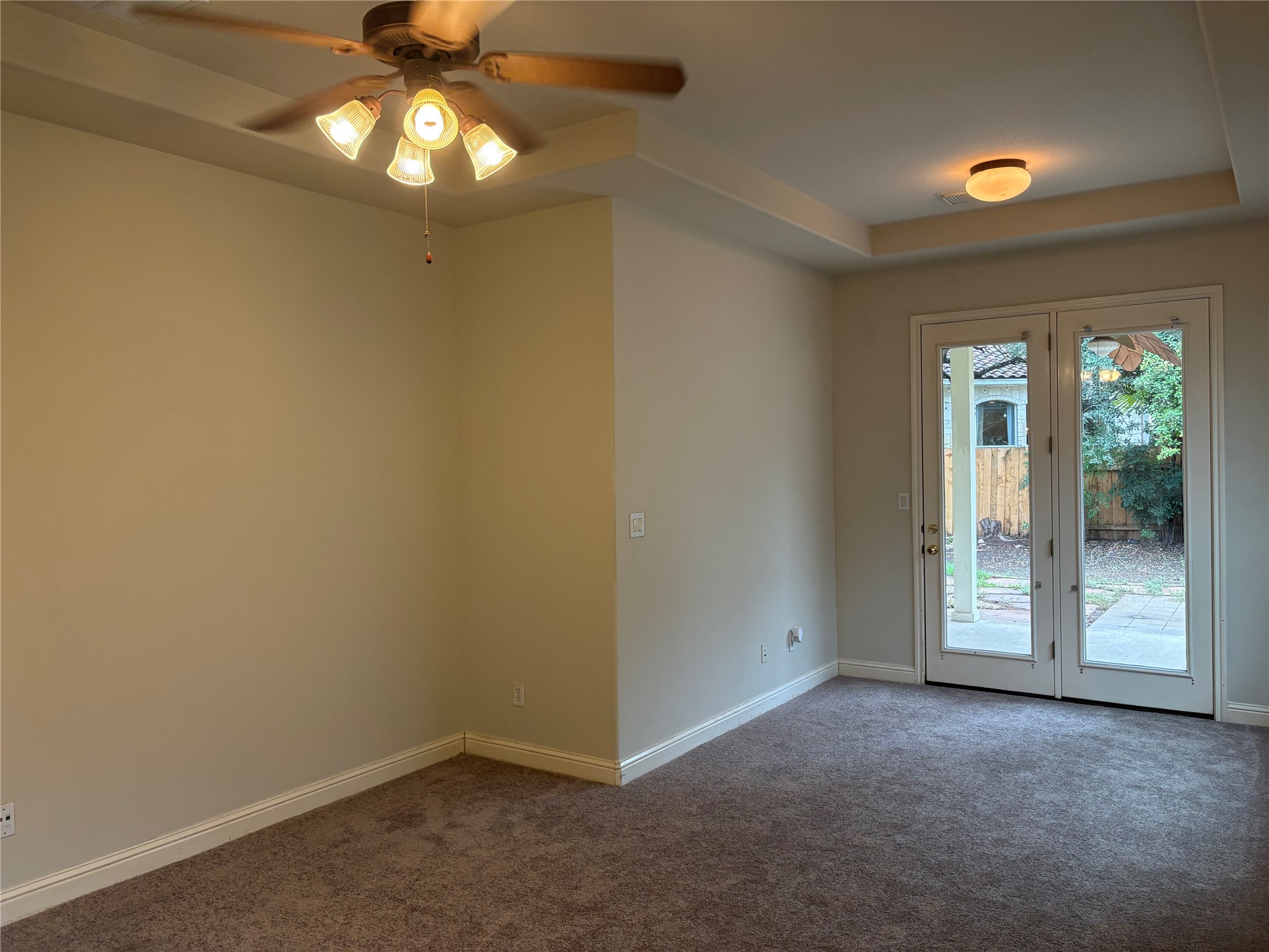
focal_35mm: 26
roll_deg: +1.4
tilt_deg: -0.8
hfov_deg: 67.3
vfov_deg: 53.1
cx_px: 634
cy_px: 476
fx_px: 953
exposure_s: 1/120
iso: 160
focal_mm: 5.96
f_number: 1.6
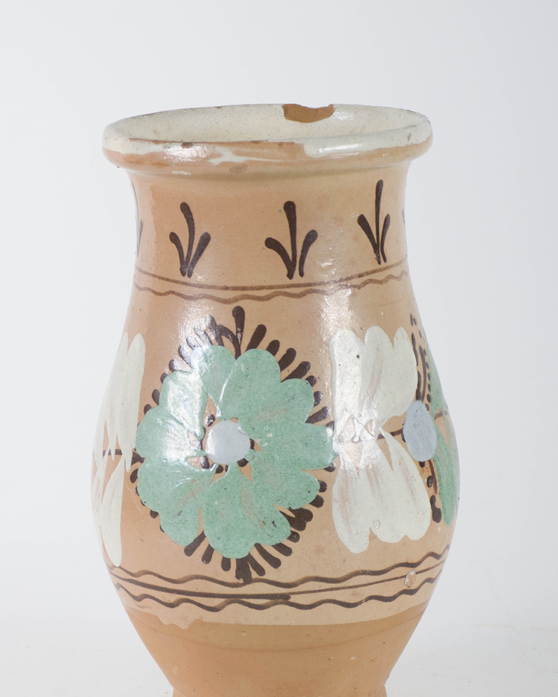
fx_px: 2633
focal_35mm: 128
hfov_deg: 12.1
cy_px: 395
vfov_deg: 15.1
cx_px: 279
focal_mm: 75
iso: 160
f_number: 6.3
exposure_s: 1/200
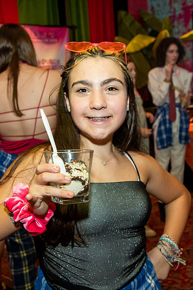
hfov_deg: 25.7
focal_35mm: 53
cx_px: 92
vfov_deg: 37.8
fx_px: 424
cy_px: 145
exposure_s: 1/60
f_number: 6.3
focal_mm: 35
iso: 3200
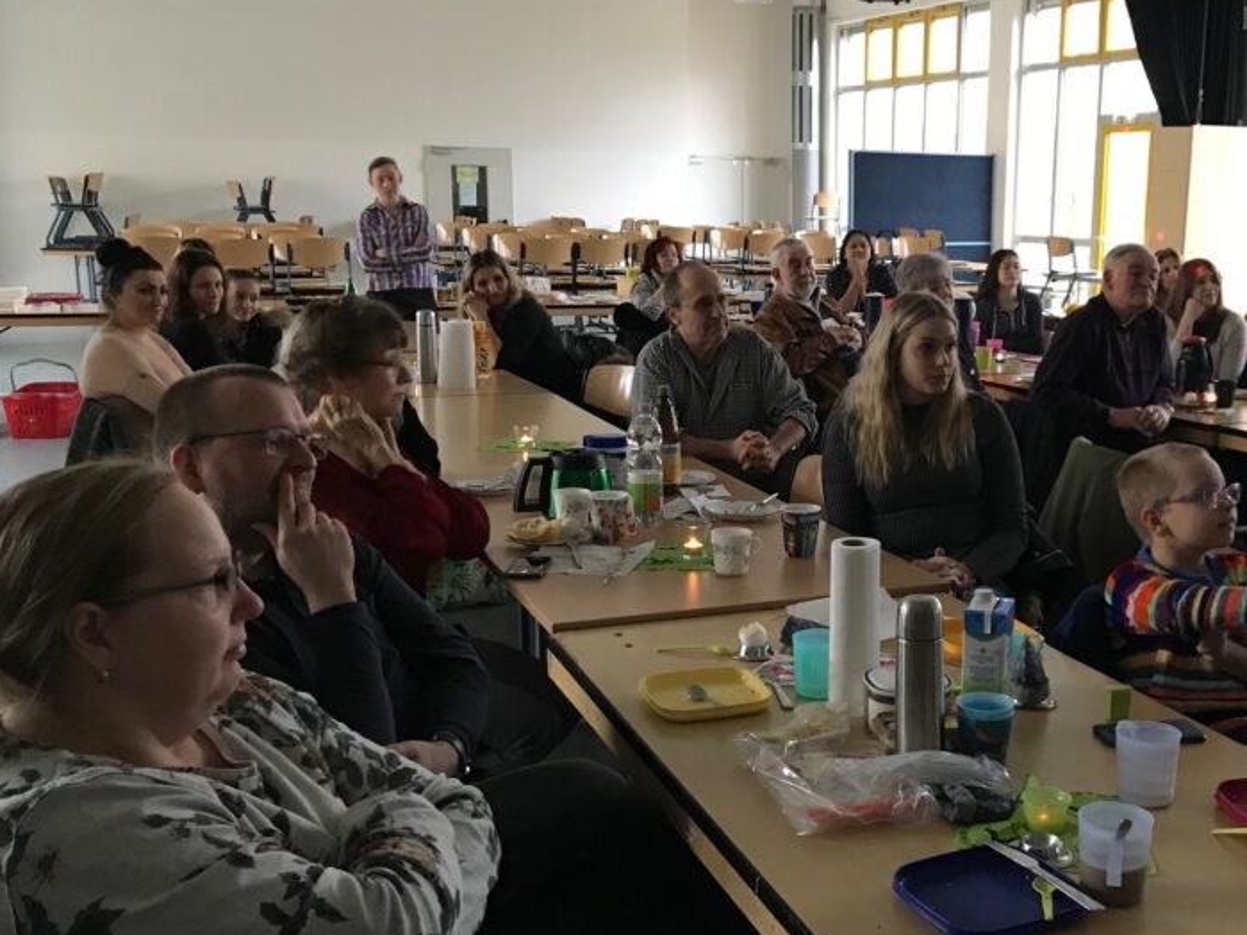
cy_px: 519
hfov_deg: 45.0
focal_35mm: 41
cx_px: 847
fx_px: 1477
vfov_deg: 35.1
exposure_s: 1/17
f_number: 1.8
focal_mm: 3.99
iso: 80
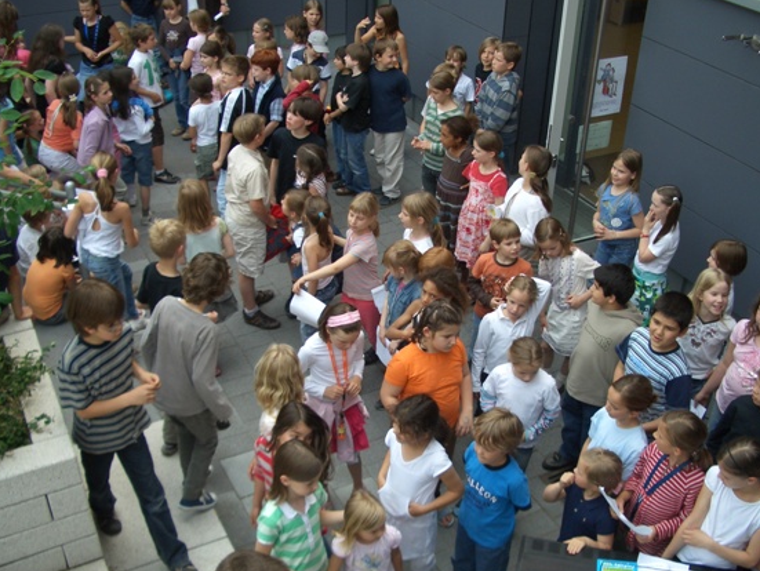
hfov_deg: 47.8
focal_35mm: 39
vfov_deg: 36.9
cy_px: 288
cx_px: 397
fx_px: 857
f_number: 2.6
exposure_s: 1/320
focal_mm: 5.8
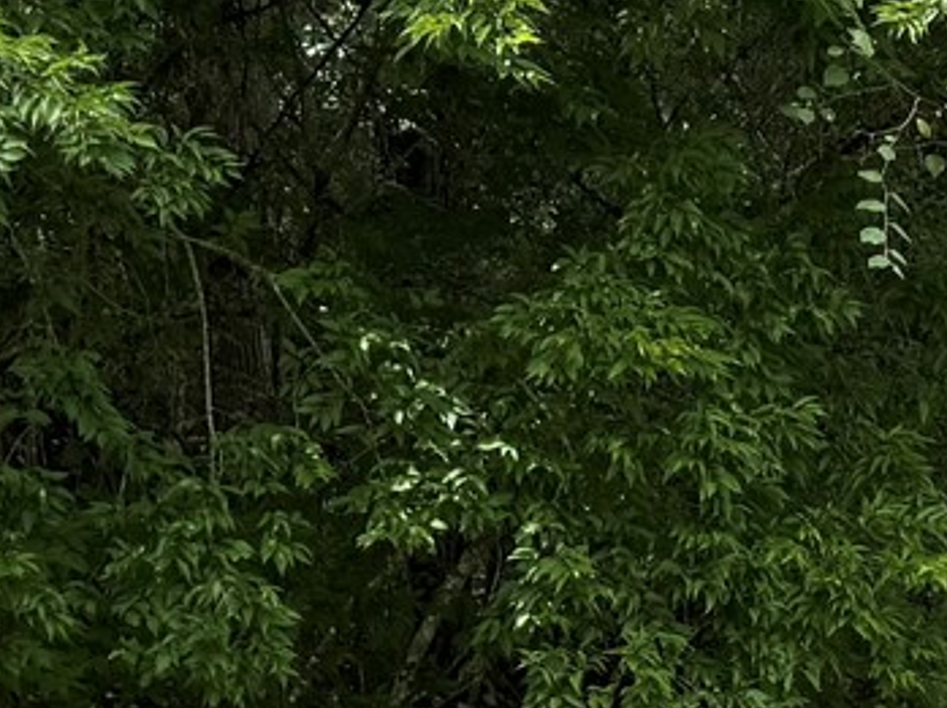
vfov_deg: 10.4
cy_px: 735
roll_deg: -0.4
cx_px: 1435
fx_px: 3853
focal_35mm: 141
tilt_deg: -6.0
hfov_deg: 13.2
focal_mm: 6.76
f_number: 1.78
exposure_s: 1/1767
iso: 80
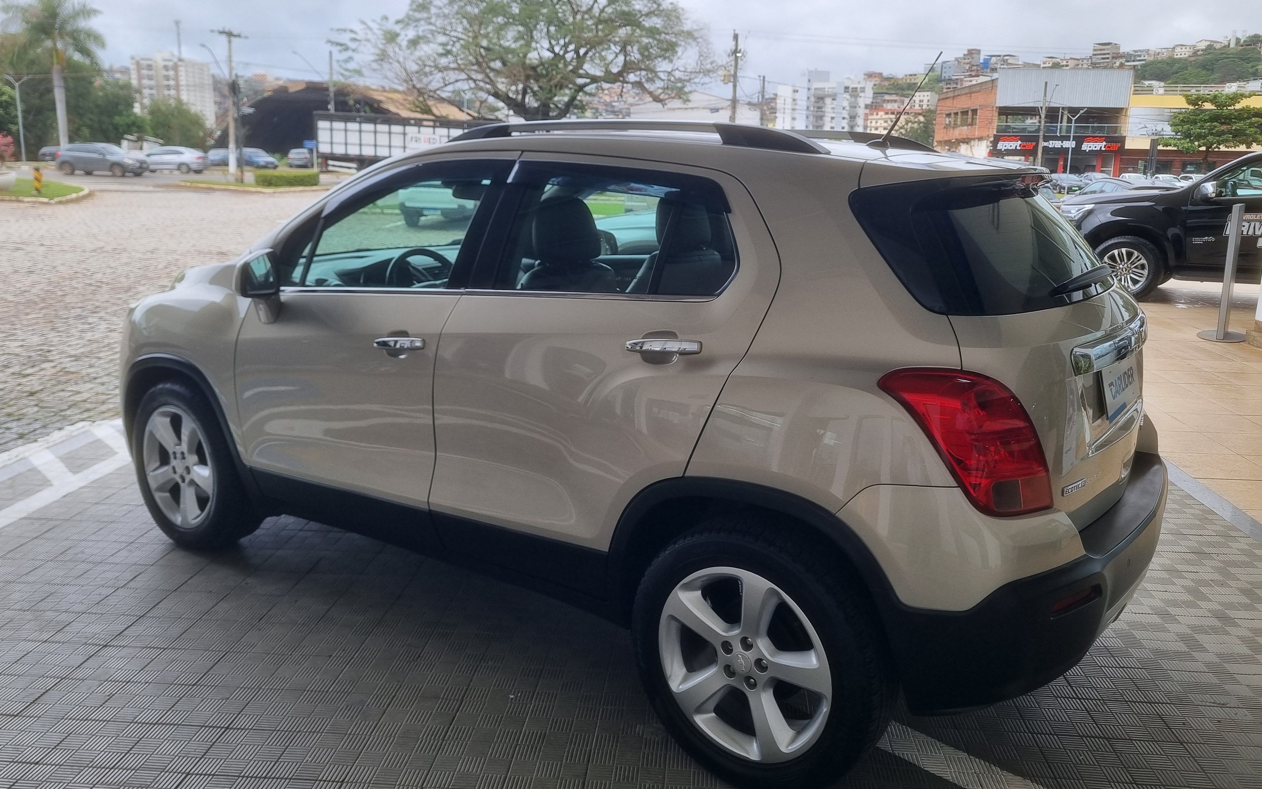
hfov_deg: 66.5
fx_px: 963
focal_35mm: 28
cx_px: 626
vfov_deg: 44.4
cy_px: 342
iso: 50
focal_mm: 5.4
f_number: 1.8
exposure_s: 1/796
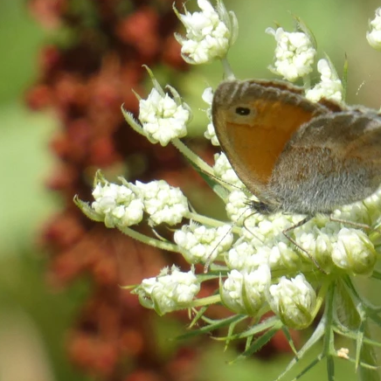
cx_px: 258
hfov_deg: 2.2
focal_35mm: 779
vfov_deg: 2.3
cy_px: 184
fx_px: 9700
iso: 100
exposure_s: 1/100
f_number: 7.1
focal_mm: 107.6
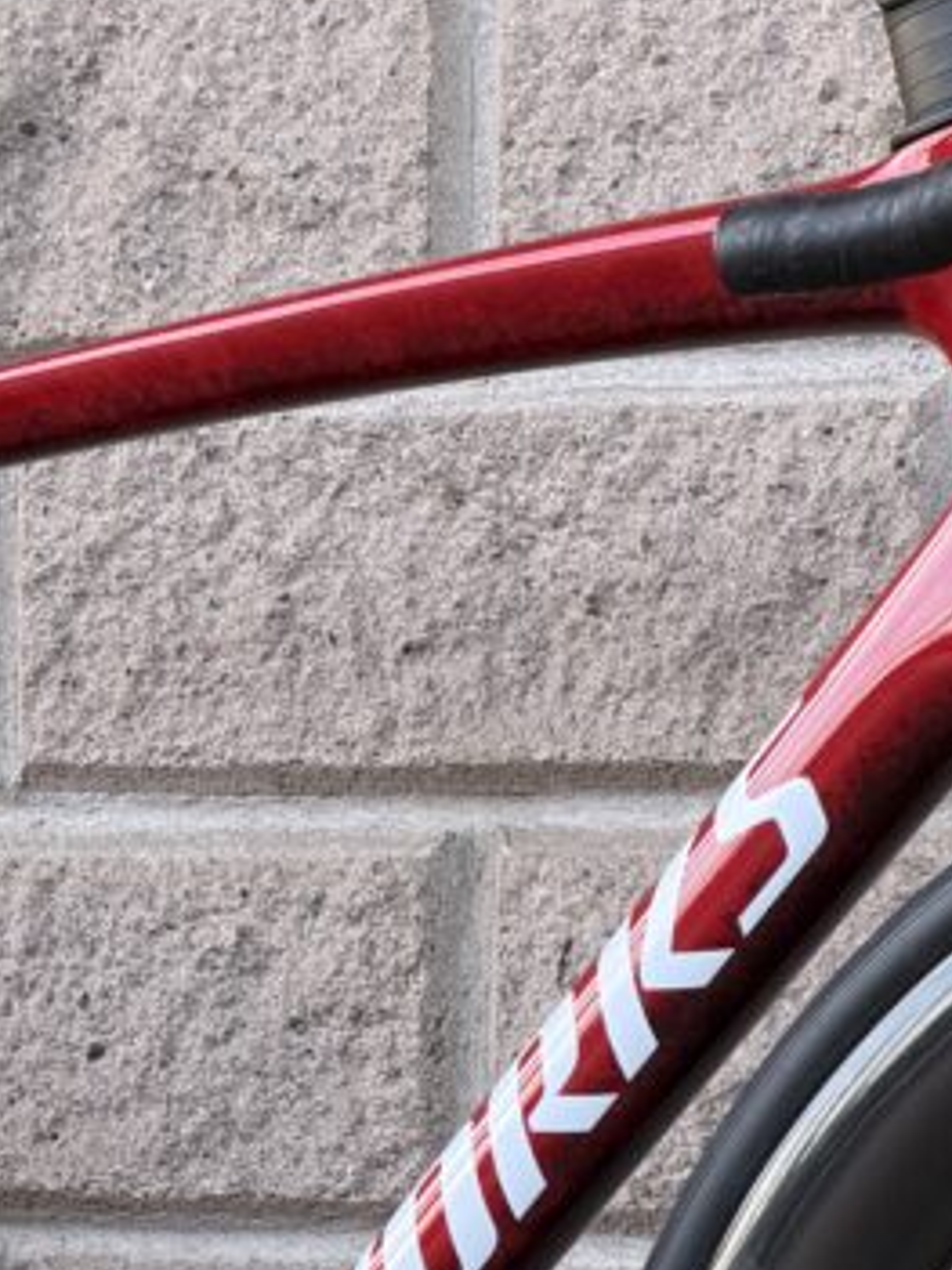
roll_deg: -0.5
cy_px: 1292
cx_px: 210
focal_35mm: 228
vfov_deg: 8.6
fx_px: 8366
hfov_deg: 6.5
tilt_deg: -2.5
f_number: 2.8
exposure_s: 1/121
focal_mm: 16.89
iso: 125
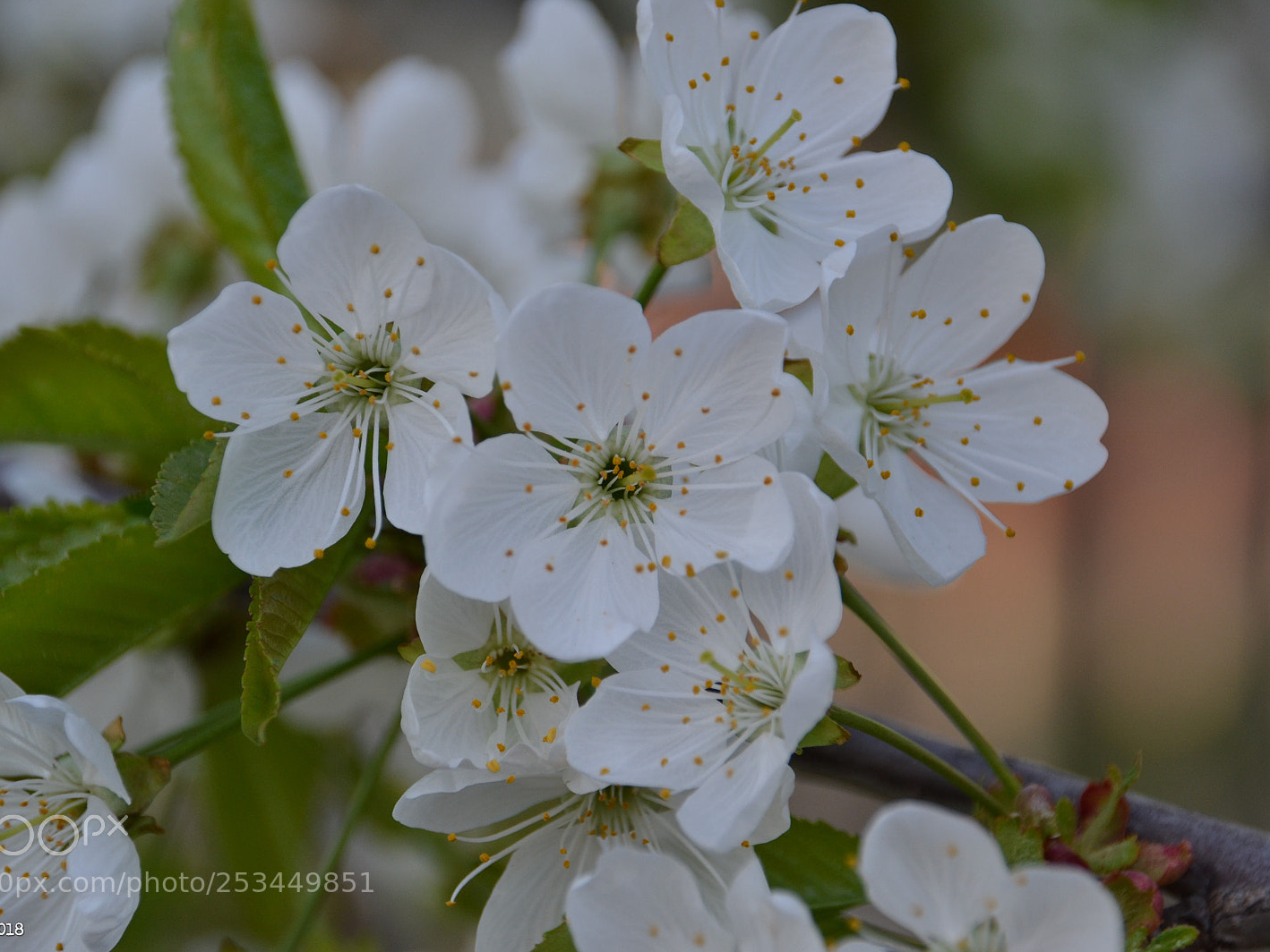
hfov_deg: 8.1
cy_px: 476
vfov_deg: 6.1
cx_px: 622
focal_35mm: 244
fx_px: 8953
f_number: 6
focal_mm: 150
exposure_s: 1/250
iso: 200
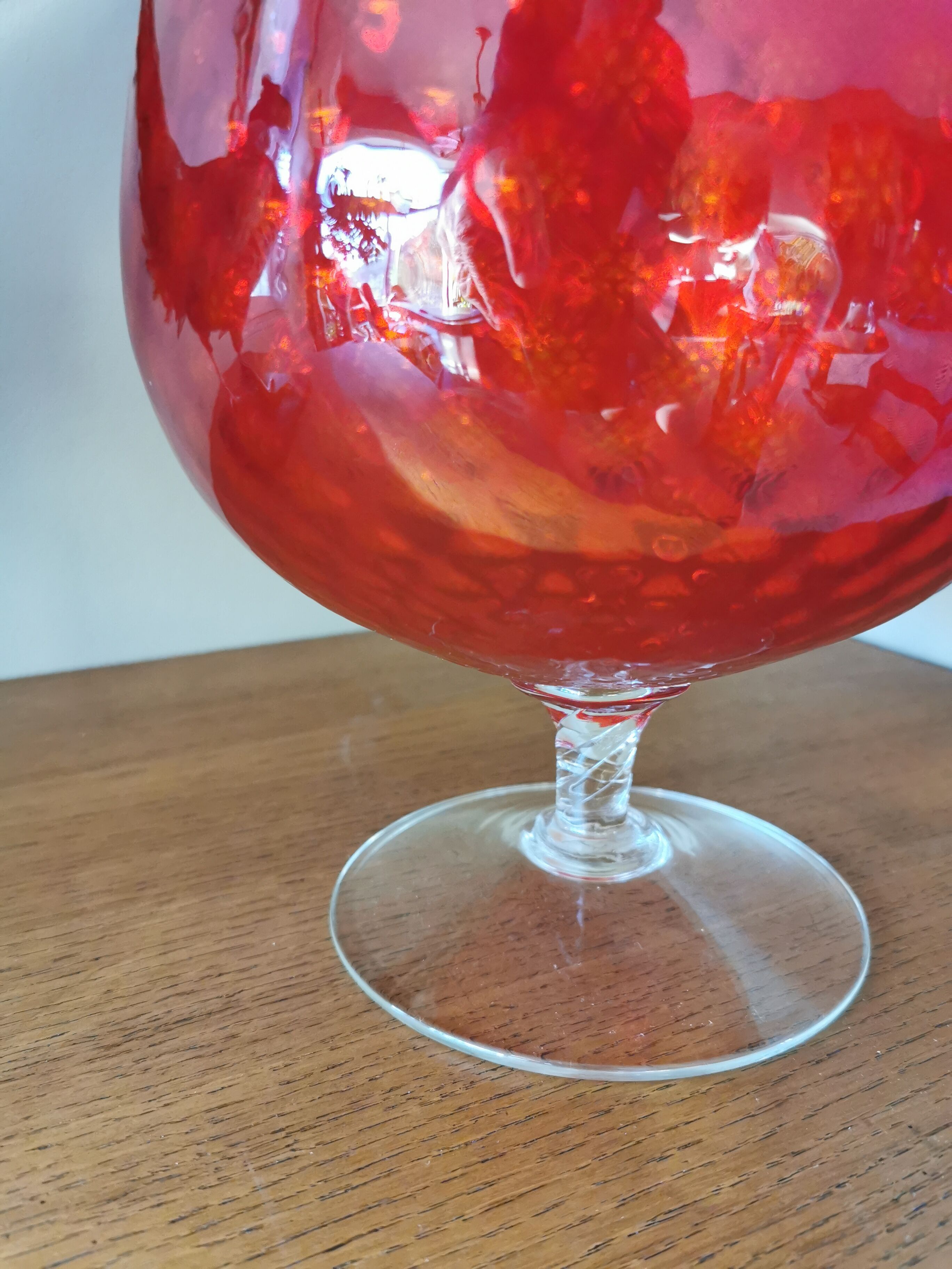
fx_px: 990
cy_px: 634
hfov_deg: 51.4
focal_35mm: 27
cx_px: 476
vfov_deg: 65.3
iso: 320
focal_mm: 5.56
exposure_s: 1/60
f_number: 1.6
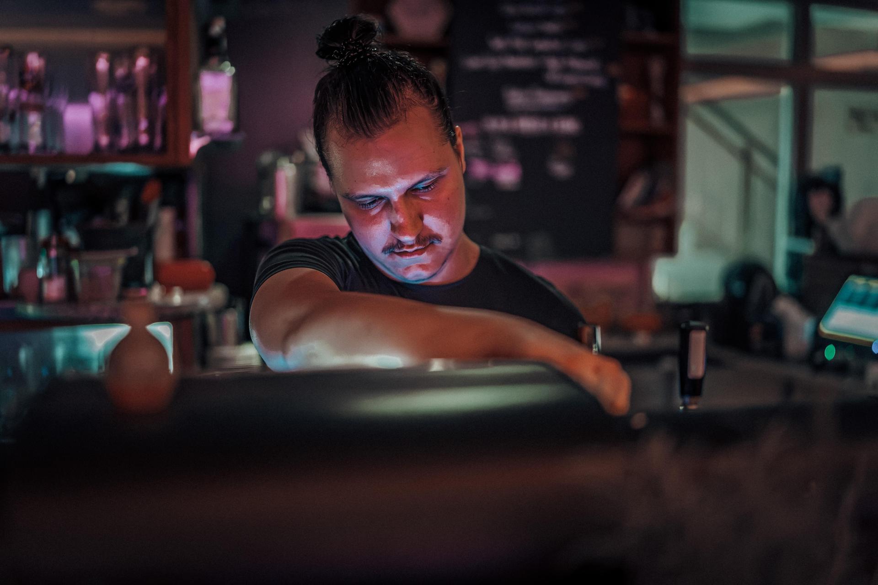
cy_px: 292
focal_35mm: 35
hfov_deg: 54.4
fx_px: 854
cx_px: 439
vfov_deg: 37.9
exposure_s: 1/60
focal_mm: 35
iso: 8000
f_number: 1.2
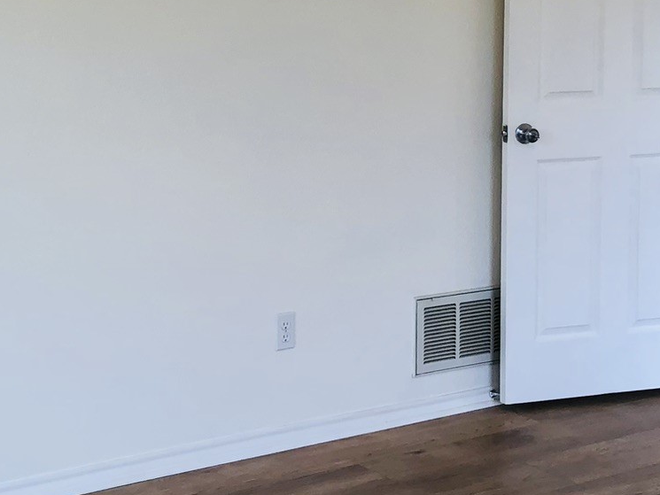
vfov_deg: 19.1
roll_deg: +0.3
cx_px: 239
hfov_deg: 25.2
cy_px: 150
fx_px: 1468
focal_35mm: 77
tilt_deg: -6.0
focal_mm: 4
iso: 40
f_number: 1.8
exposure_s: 1/120
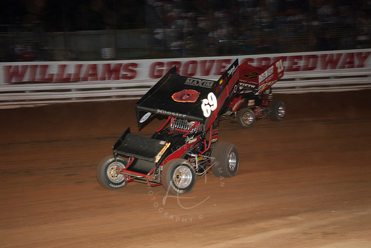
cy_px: 124
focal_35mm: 66
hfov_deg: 30.5
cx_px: 186
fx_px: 681
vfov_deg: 20.7
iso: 250
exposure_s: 1/125
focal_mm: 44
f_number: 4.2
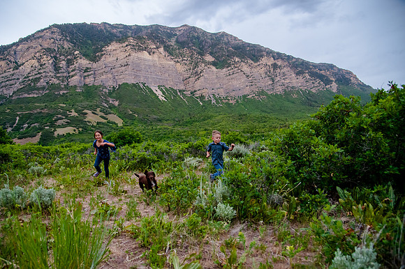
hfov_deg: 69.6
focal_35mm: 26
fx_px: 291
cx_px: 187
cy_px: 144
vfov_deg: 49.7
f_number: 4
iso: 2500
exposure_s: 1/250
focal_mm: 24
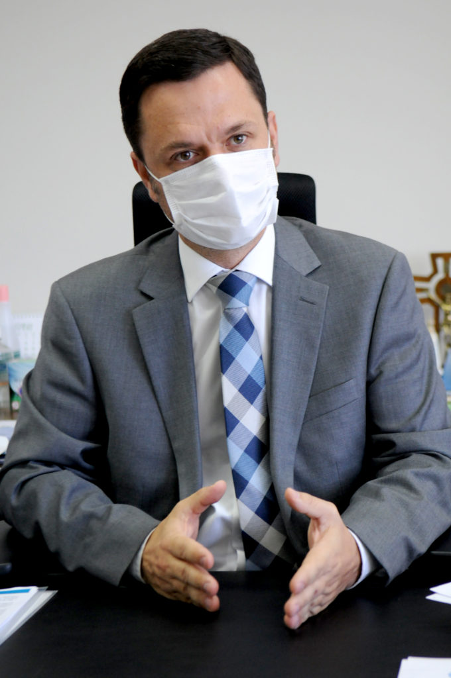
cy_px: 339
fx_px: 1554
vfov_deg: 24.6
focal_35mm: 82
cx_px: 226
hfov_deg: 16.5
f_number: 3.5
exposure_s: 1/60
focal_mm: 55
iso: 1000
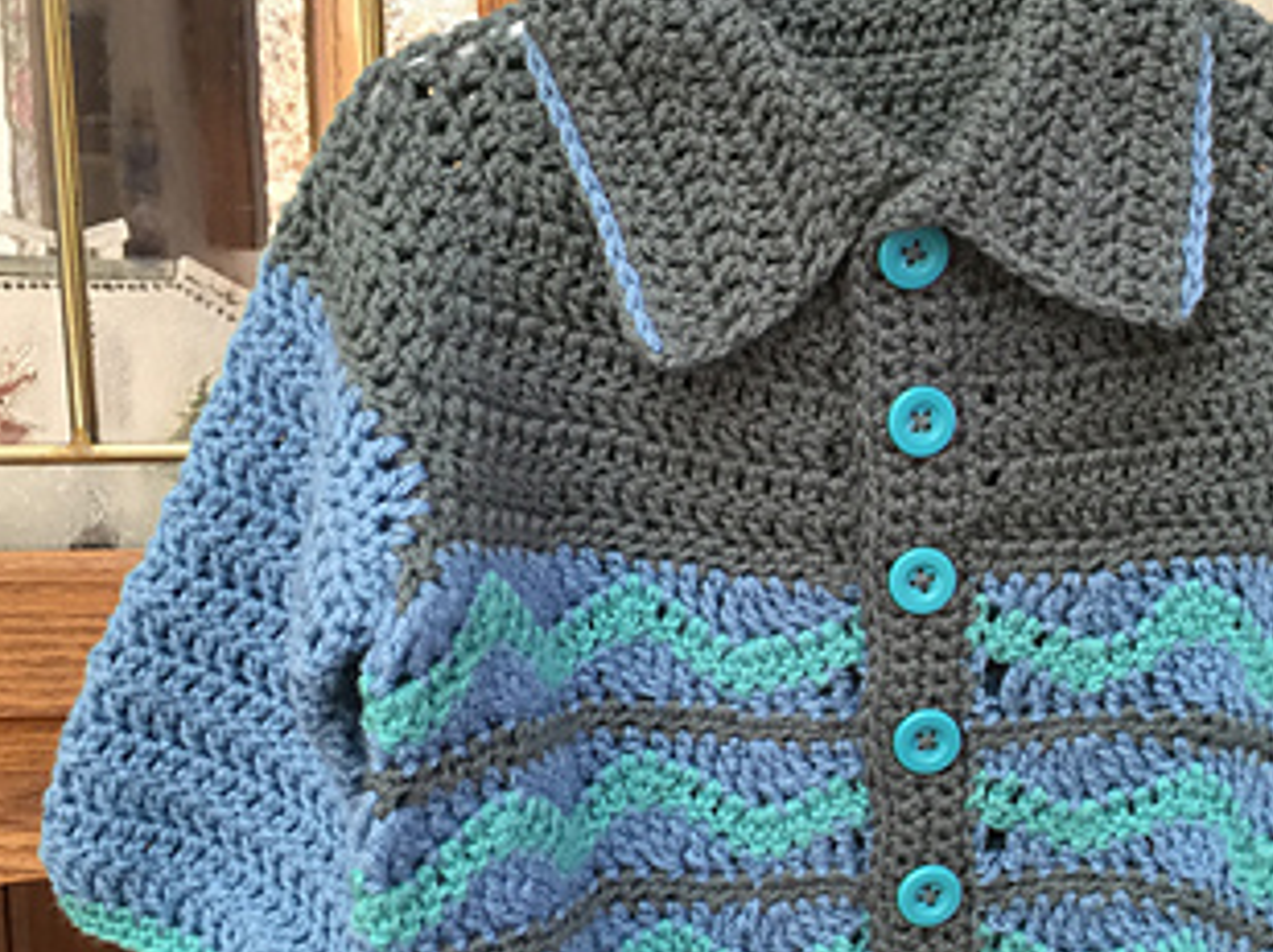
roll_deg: -0.7
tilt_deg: -9.3
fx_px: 1726
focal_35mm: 47
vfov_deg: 30.8
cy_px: 538
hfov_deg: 39.7
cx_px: 898
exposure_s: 1/15
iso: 50
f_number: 2.2
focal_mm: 4.15
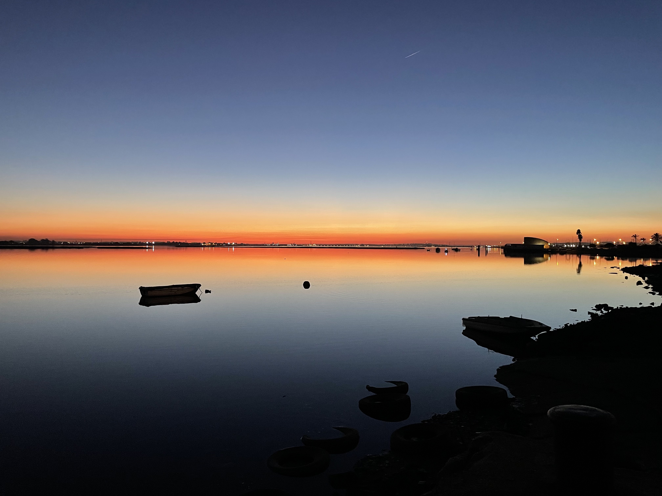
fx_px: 497
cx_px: 331
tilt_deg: +1.5
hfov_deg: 67.3
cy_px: 248
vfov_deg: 53.1
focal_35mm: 26
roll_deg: -0.6
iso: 640
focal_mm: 4.2
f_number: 1.6
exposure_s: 1/30
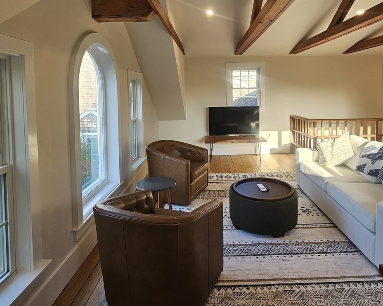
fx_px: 238
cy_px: 104
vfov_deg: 63.9
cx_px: 215
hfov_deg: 77.3
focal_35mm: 21
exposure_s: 1/120
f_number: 2.2
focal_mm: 2.2
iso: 64
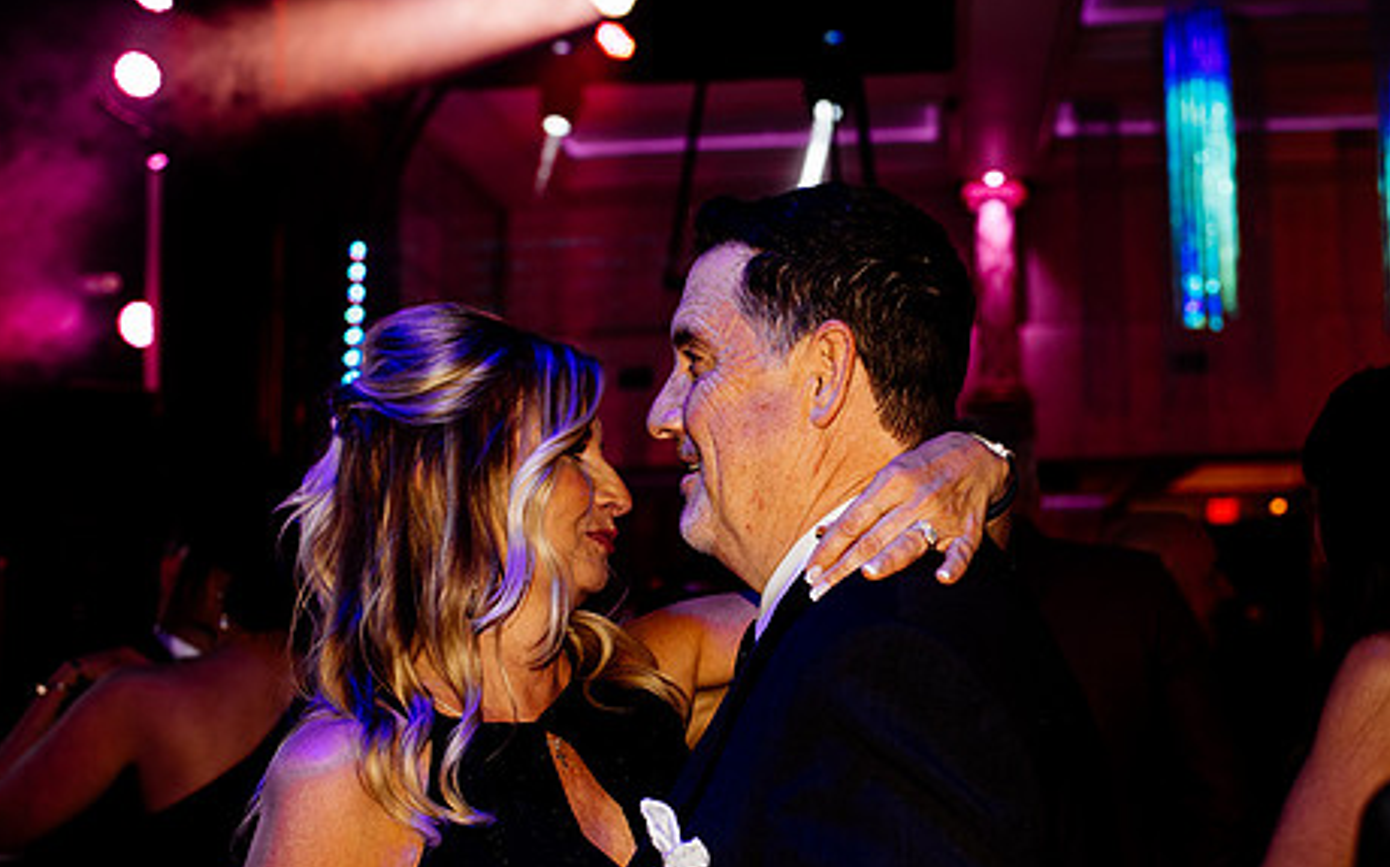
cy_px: 542
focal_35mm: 45
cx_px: 780
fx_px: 1704
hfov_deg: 44.3
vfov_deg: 28.5
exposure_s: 1/200
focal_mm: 35
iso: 1000
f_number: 2.8
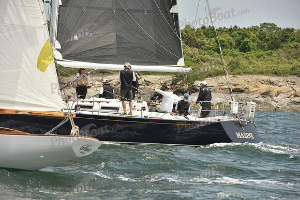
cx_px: 150
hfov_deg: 10.3
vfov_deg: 6.9
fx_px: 1667
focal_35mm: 200
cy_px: 100
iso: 400
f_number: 8
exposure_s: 1/1600
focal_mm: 200
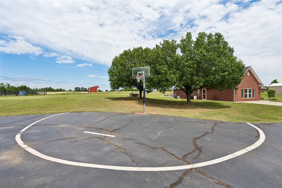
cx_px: 141
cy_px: 94
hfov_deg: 96.7
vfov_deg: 73.7
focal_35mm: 16
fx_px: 125
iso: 200
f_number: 8
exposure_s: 1/800
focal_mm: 16
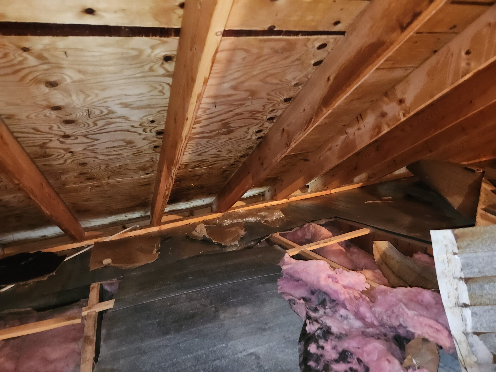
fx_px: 330
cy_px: 186
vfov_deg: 58.9
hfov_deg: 73.9
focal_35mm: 23
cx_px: 248
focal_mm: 5.4
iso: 800
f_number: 1.8
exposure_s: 1/8
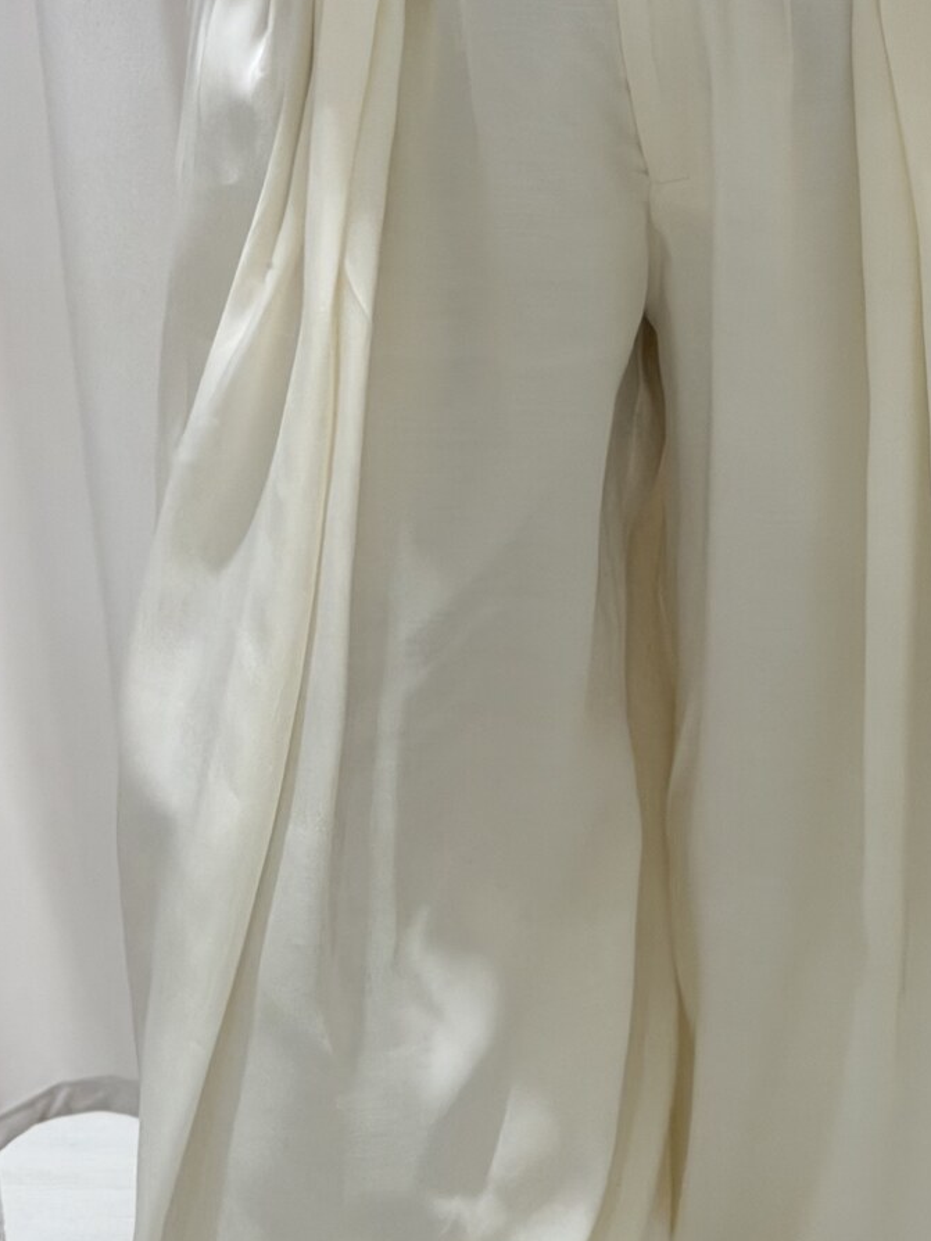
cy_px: 789
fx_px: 3694
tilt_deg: -22.0
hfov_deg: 14.4
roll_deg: +4.0
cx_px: 427
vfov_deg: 19.0
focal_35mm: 103
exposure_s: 1/100
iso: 80
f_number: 1.78
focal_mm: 6.76
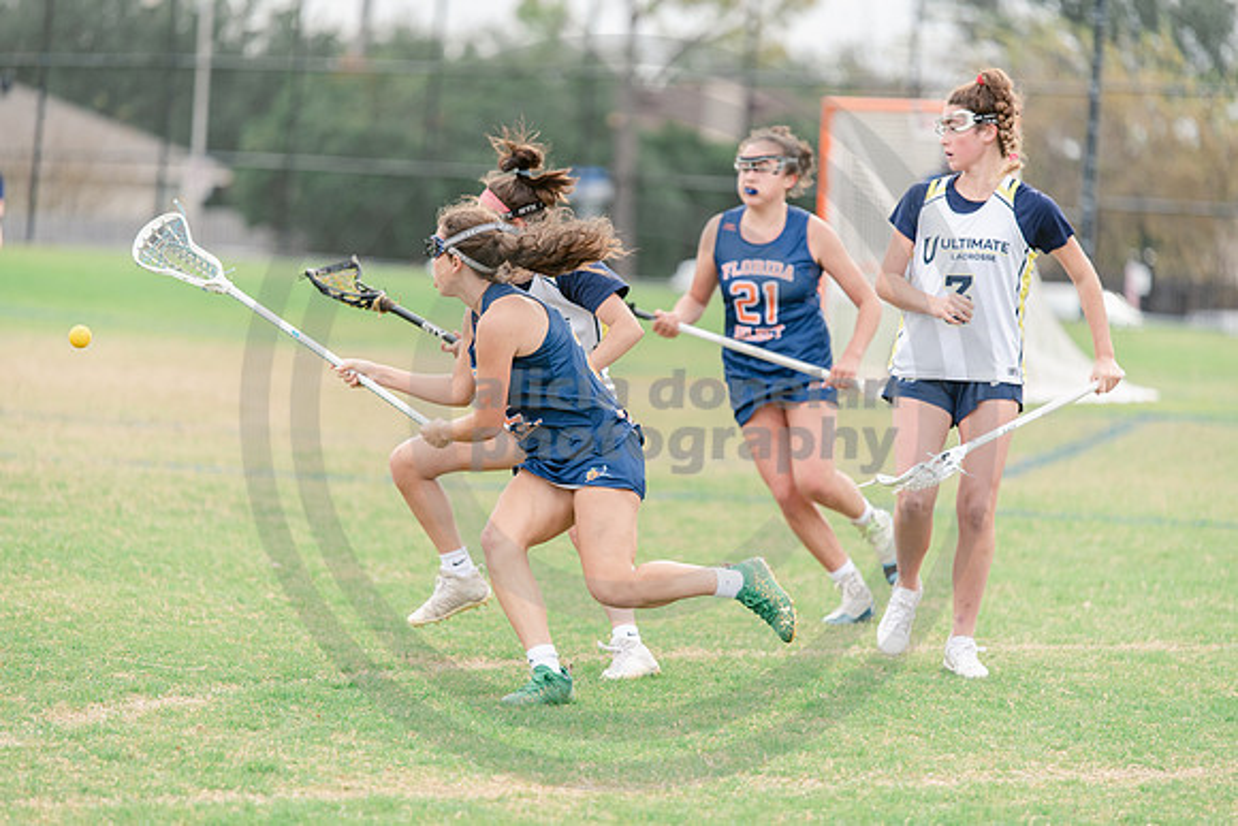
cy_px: 413
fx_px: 6879
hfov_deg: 10.3
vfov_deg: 6.9
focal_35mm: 200
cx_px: 619
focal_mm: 200
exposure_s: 1/1250
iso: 360
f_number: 2.8
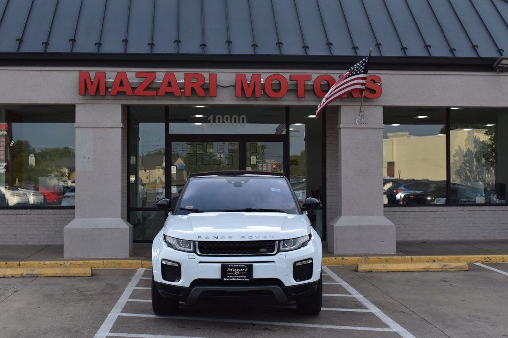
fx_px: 677
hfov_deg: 41.1
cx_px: 254
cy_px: 169
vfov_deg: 28.1
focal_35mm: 48
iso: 400
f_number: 10
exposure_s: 1/320
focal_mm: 32
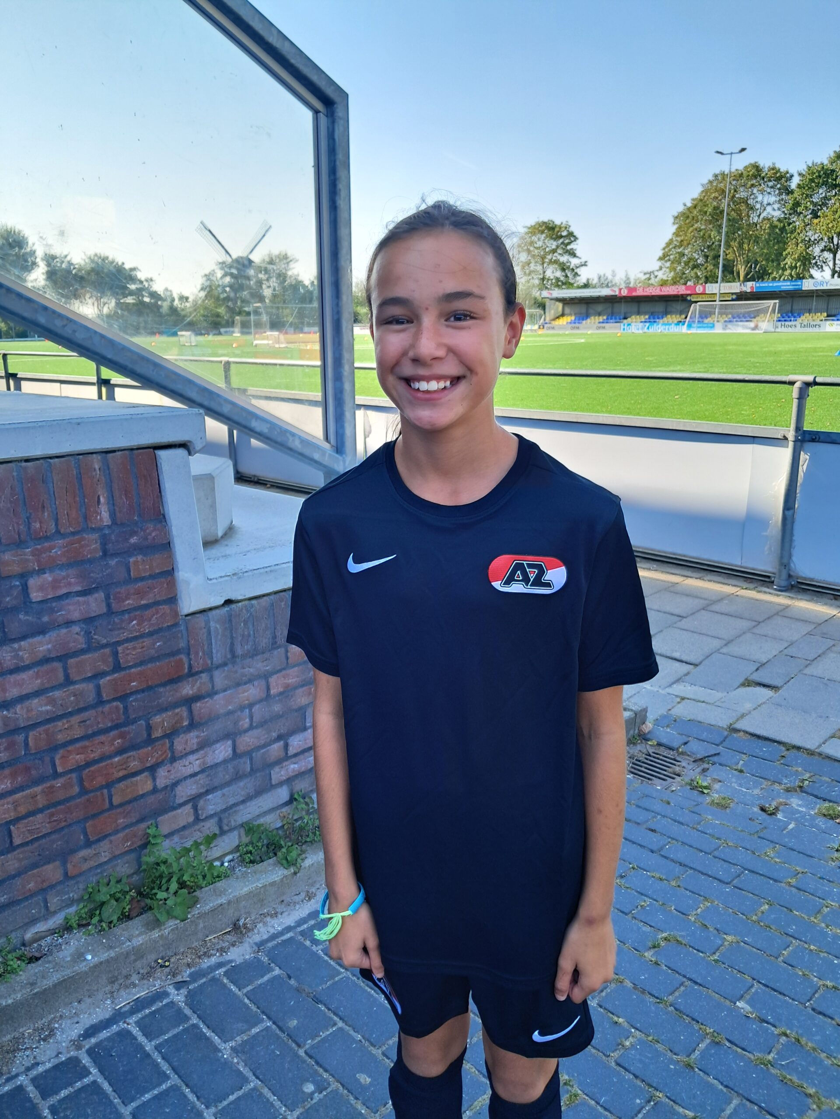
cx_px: 420
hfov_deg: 51.4
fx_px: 874
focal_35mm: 27
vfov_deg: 65.3
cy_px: 560
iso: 50
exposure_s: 1/166
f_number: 1.8
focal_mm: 4
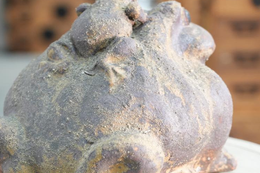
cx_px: 108
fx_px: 953
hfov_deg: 15.5
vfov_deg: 10.4
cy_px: 99
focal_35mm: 132
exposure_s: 1/100
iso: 2500
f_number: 4
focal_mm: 91
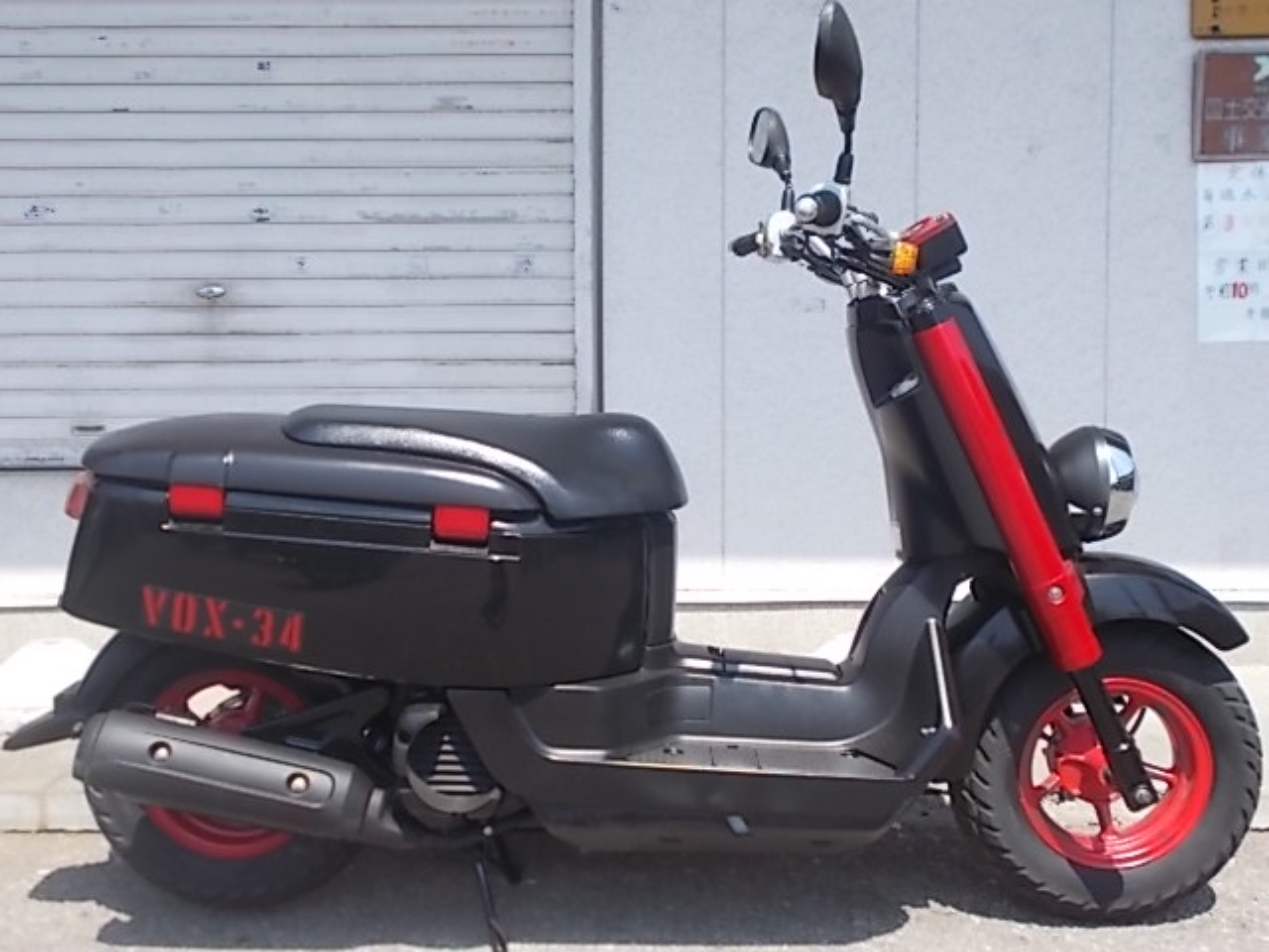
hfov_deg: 47.9
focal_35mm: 39
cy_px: 476
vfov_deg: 36.8
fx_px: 1430
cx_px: 634
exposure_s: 1/320
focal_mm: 6.9
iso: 80
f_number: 3.9
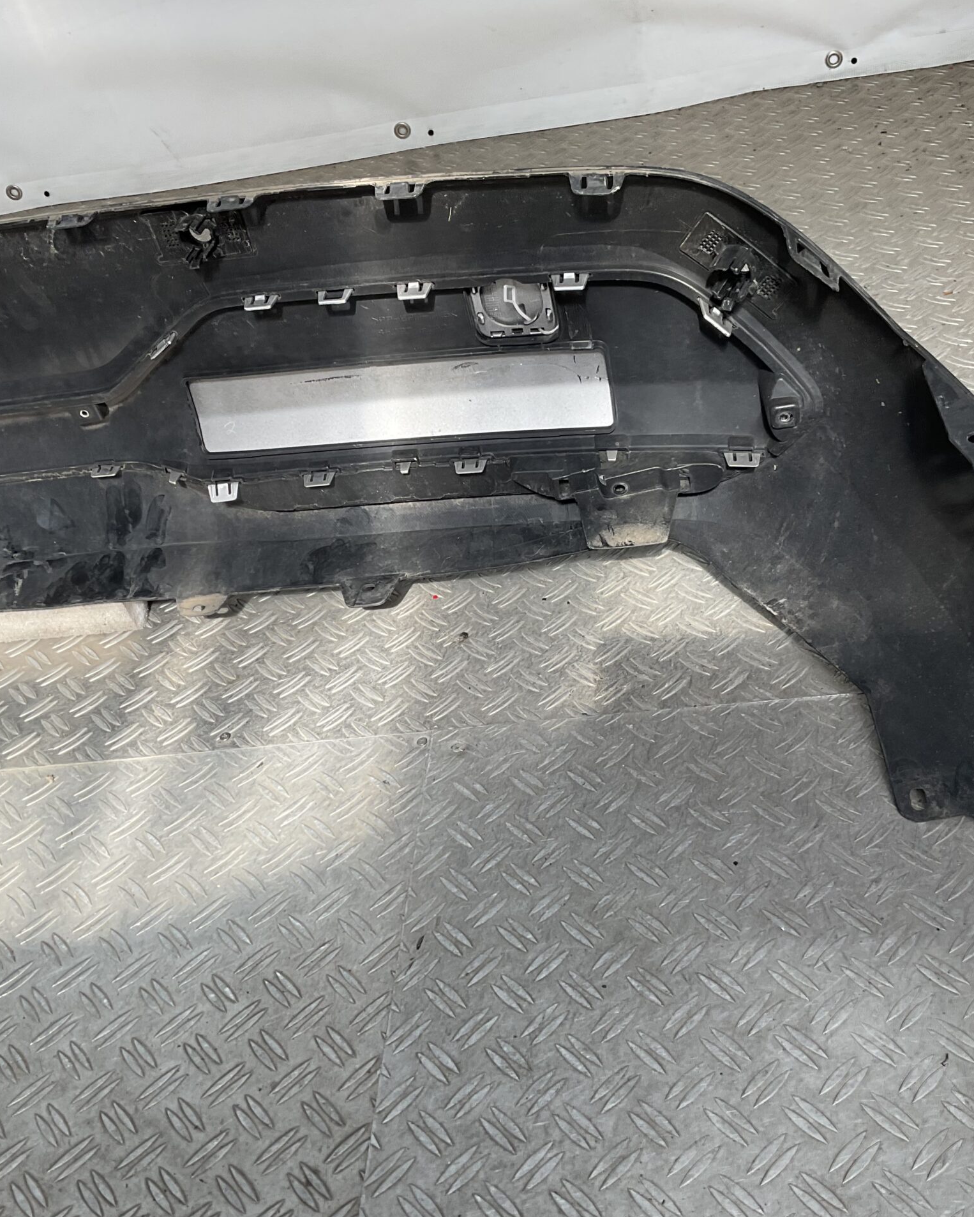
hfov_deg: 39.2
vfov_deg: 47.9
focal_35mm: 38
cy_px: 611
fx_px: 1369
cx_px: 507
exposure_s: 1/372
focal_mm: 3
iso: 16
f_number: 1.8
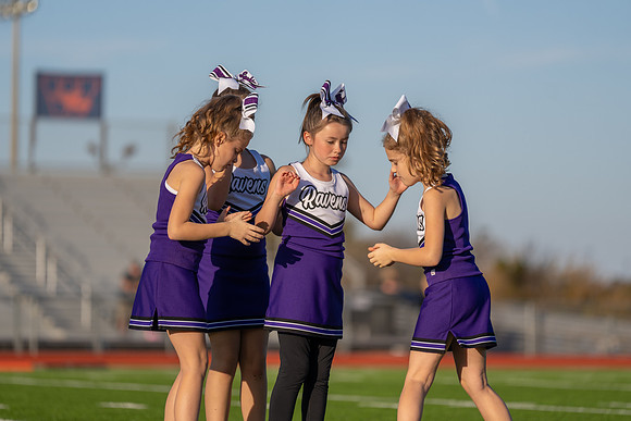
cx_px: 316
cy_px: 210
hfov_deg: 9.9
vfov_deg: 6.6
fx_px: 3649
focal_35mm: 208
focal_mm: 200
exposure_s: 1/1600
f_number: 2.8
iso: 100
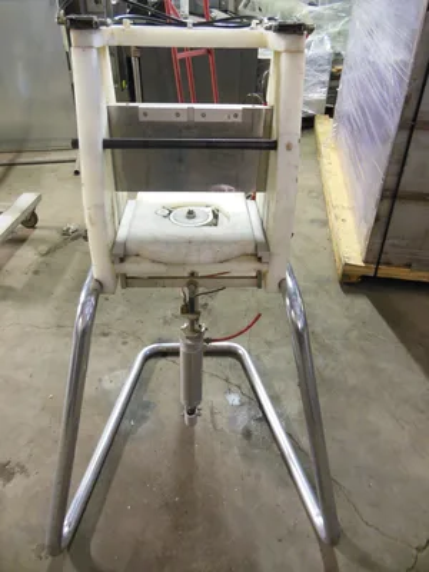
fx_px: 413
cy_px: 286
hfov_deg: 54.9
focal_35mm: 25
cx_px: 214
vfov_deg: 69.4
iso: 400
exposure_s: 1/2
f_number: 3.2
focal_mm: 4.5
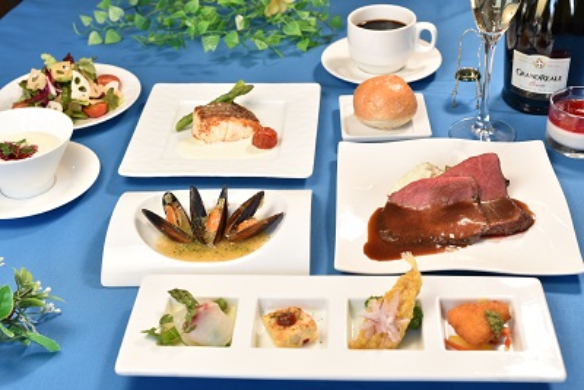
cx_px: 292
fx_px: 811
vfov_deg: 27.0
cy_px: 195
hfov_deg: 39.6
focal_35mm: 50
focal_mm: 50
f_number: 8
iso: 100
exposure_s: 1/10
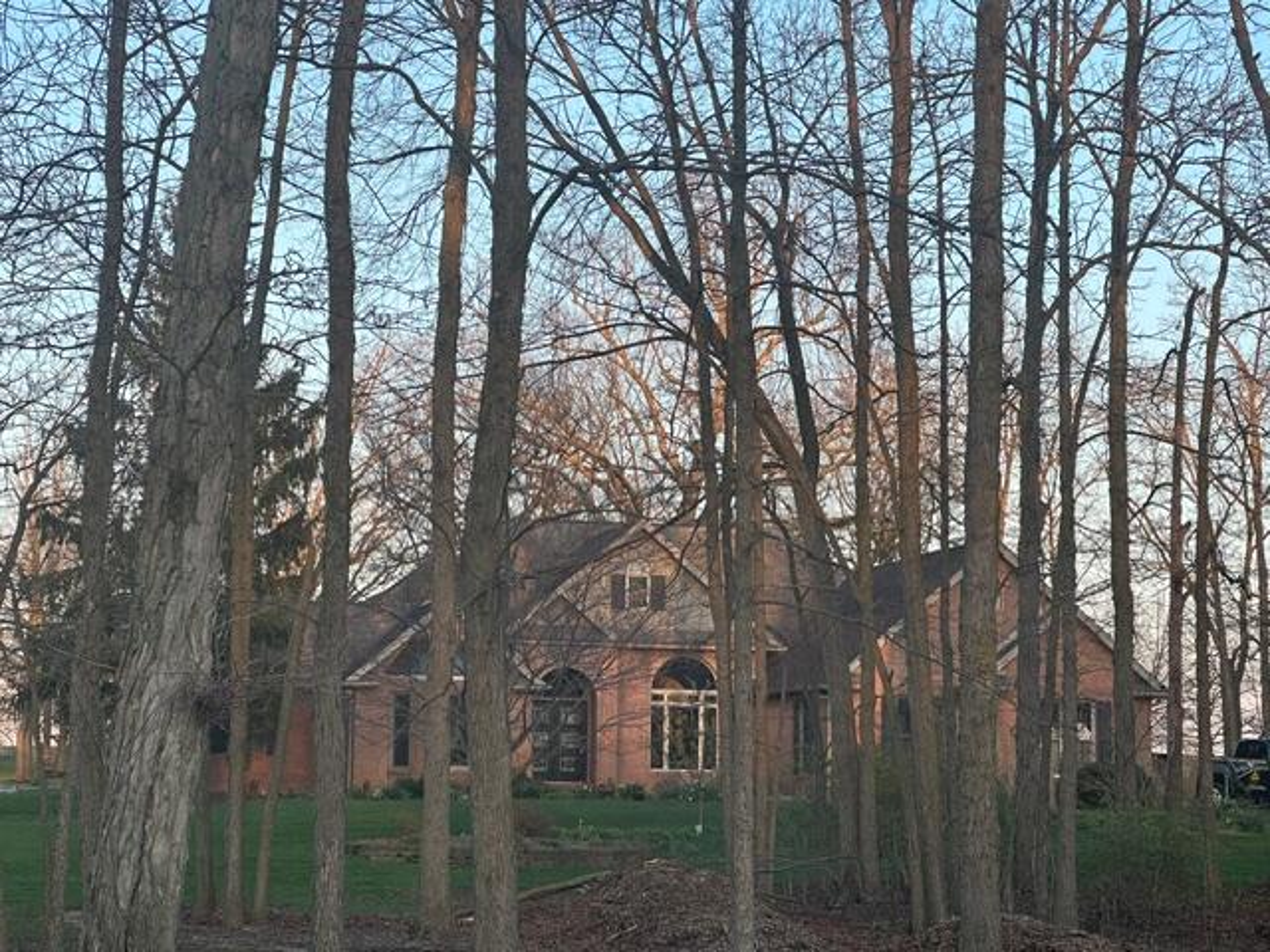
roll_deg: -1.2
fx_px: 2825
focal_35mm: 77
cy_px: 476
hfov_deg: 25.3
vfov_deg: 19.1
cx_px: 635
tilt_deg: +6.9
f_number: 2.8
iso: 32
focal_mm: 9
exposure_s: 1/121
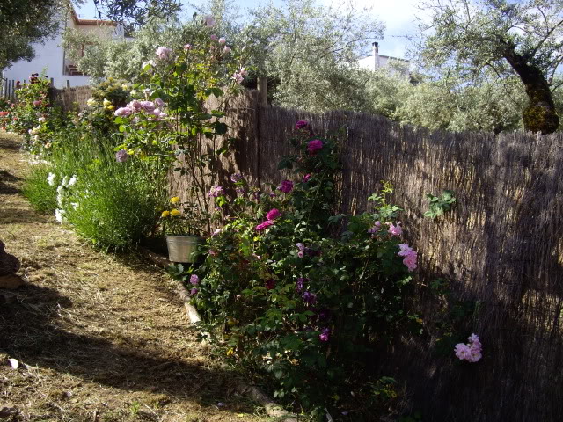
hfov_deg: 49.0
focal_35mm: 38
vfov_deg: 37.7
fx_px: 618
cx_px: 282
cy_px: 211
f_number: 8
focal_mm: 7.9
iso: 64
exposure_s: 1/50
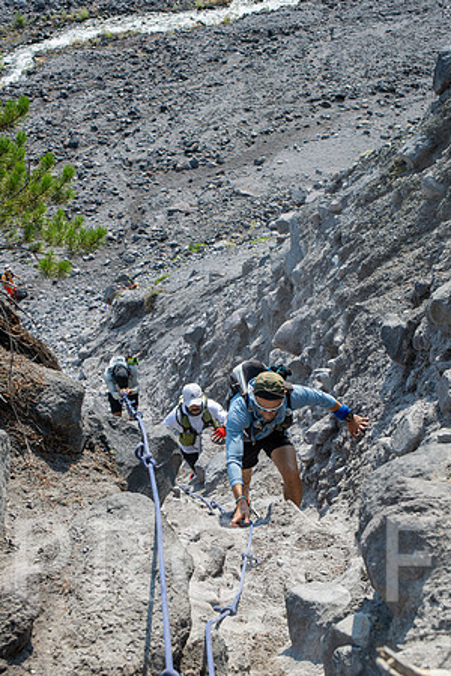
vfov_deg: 42.7
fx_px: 864
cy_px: 338
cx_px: 226
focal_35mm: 46
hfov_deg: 29.2
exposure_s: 1/1000
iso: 200
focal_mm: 31
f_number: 5
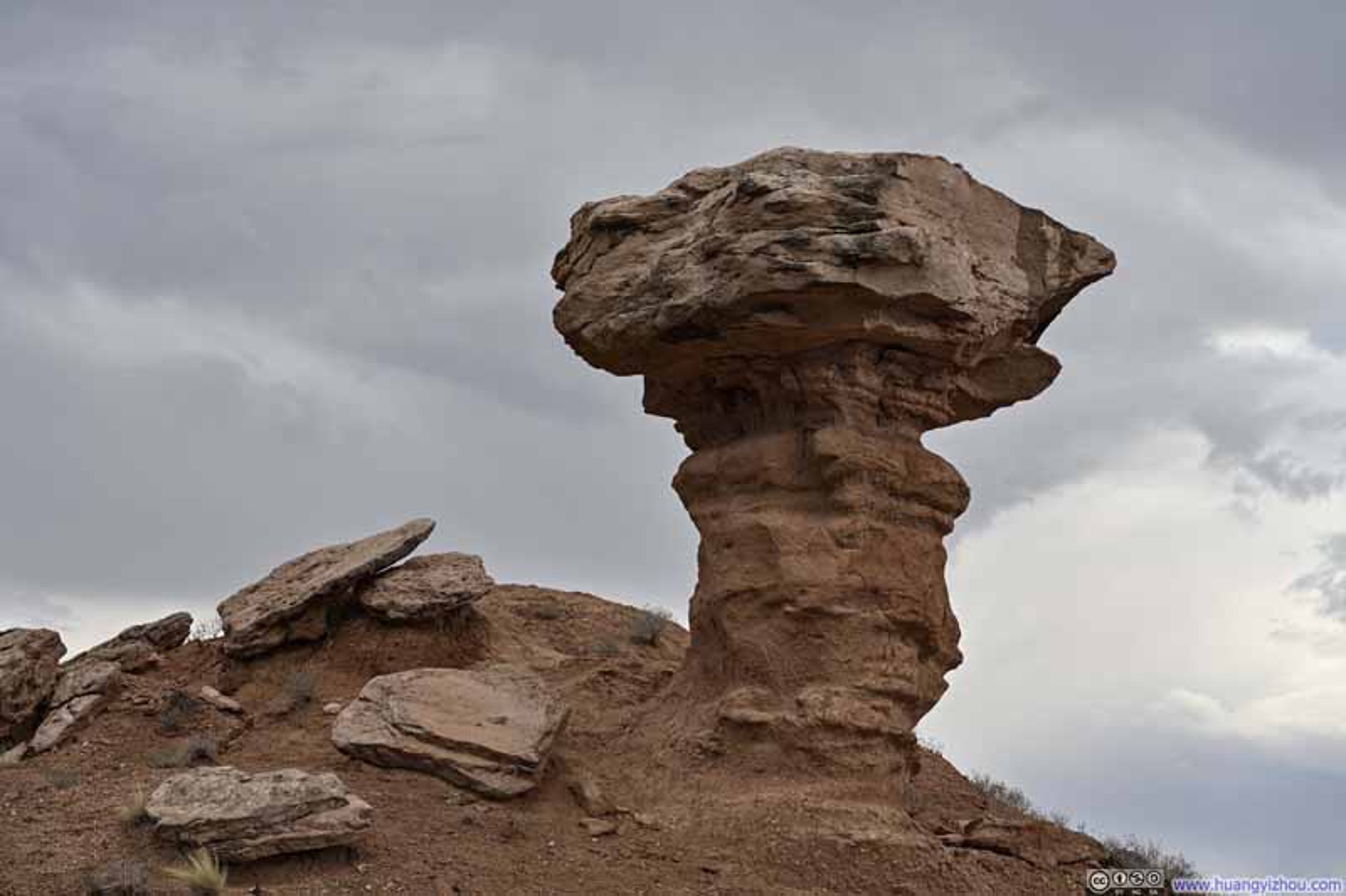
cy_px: 448
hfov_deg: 22.9
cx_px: 673
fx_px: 3327
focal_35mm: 89
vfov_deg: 15.4
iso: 64
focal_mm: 89
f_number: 6.3
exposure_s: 1/320
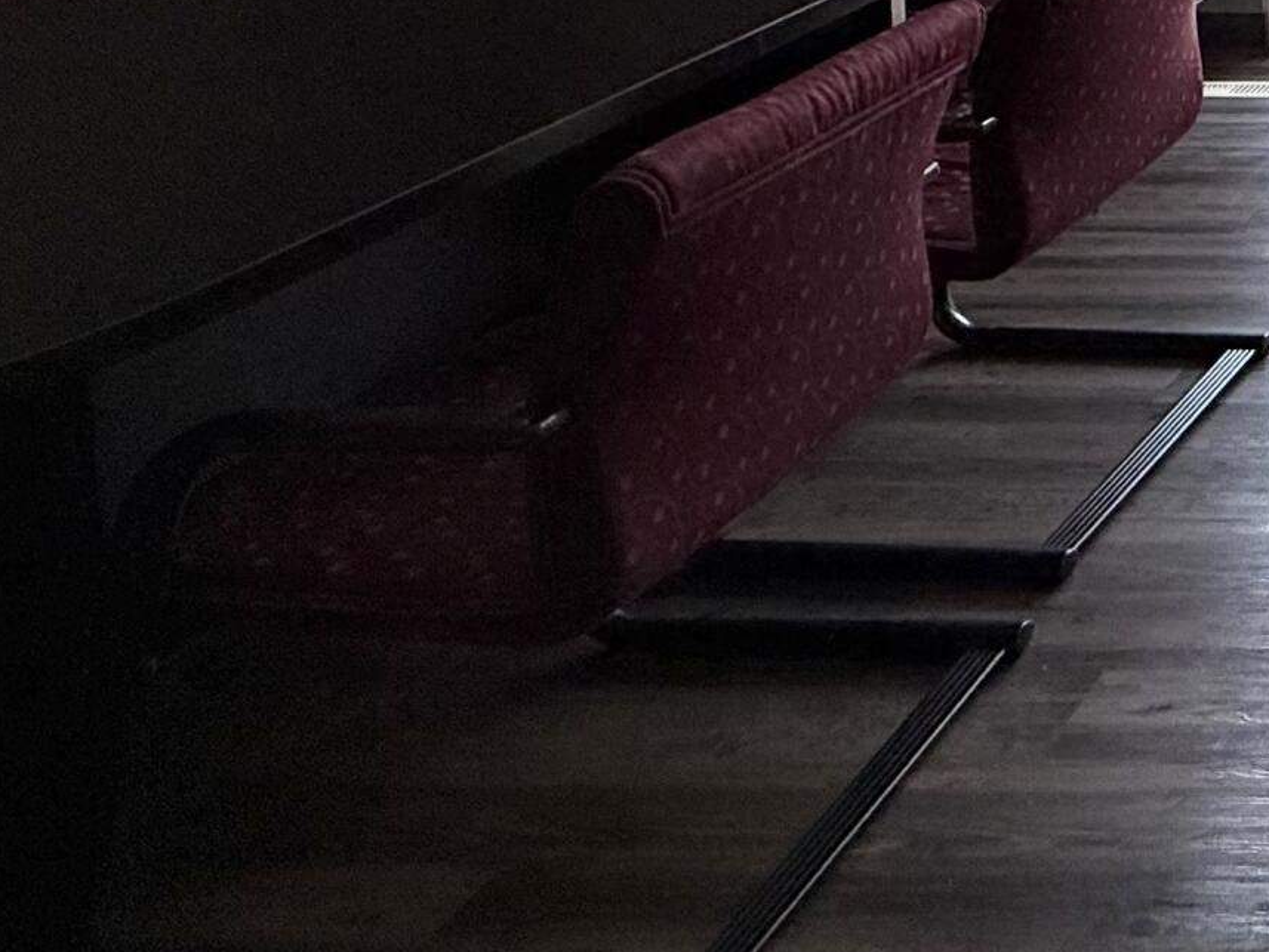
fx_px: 1797
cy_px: -391
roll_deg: -0.2
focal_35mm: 49
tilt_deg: -4.4
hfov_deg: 25.9
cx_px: 2002
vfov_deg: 24.5
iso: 50
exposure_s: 1/269
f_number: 2.2
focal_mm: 2.22
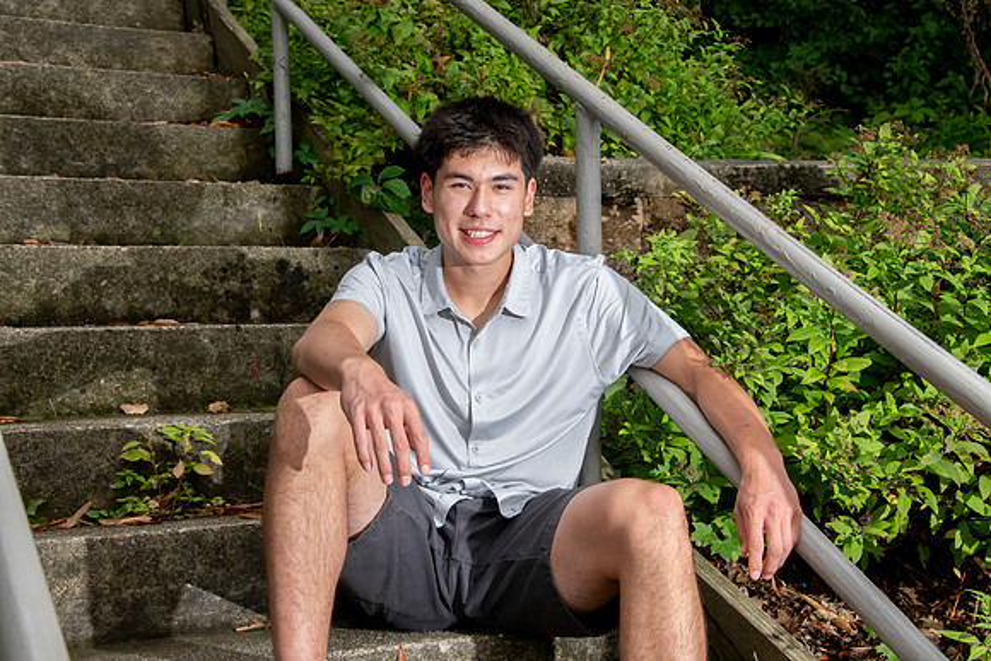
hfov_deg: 32.4
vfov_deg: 21.9
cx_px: 496
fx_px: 1707
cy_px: 330
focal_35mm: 62
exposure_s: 1/160
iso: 2000
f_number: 10
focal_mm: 62
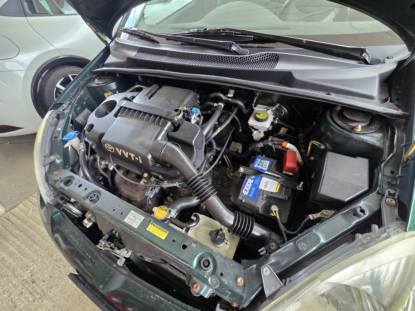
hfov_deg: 106.2
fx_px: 156
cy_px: 156
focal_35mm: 13
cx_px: 208
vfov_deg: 89.9
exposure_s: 1/50
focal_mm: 2.2
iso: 100
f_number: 2.2
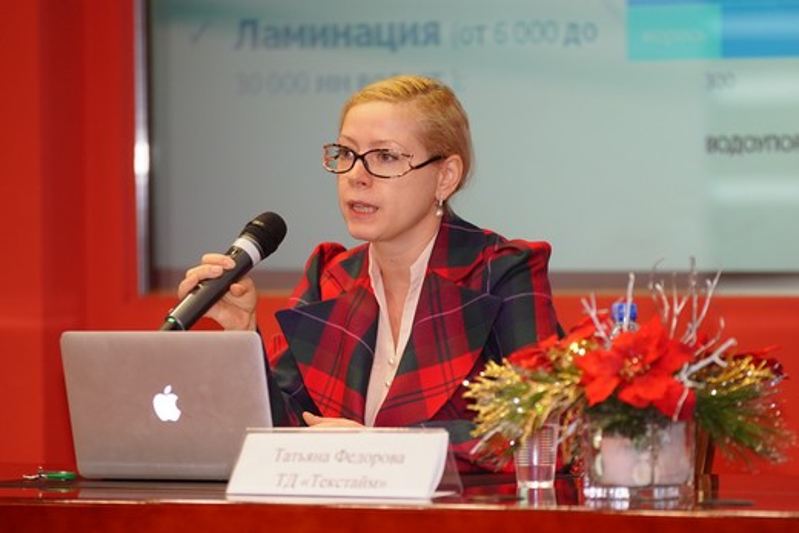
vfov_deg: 5.5
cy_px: 266
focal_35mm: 252
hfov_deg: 8.2
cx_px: 400
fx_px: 5594
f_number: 2.8
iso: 1600
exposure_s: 1/200
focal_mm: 168
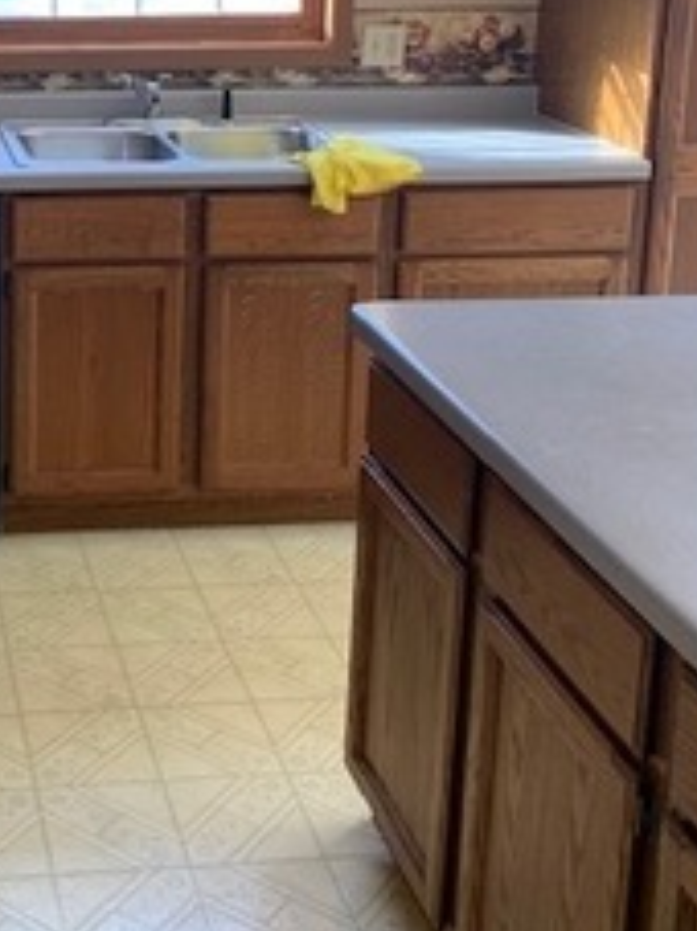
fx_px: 1478
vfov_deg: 33.7
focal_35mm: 55
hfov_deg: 25.2
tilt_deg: -11.3
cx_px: -12
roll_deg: +0.6
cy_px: 164
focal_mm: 4.25
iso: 100
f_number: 1.8
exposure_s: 1/120
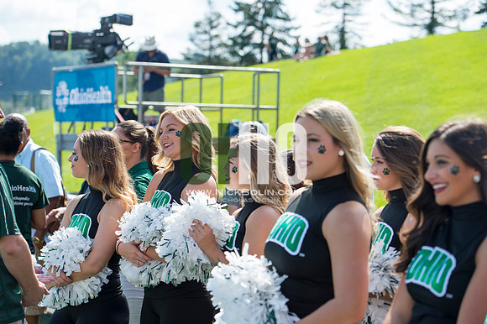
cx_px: 244
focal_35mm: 90
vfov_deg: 15.2
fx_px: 1217
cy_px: 162
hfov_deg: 22.6
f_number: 4.5
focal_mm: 90
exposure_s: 1/1000
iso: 200
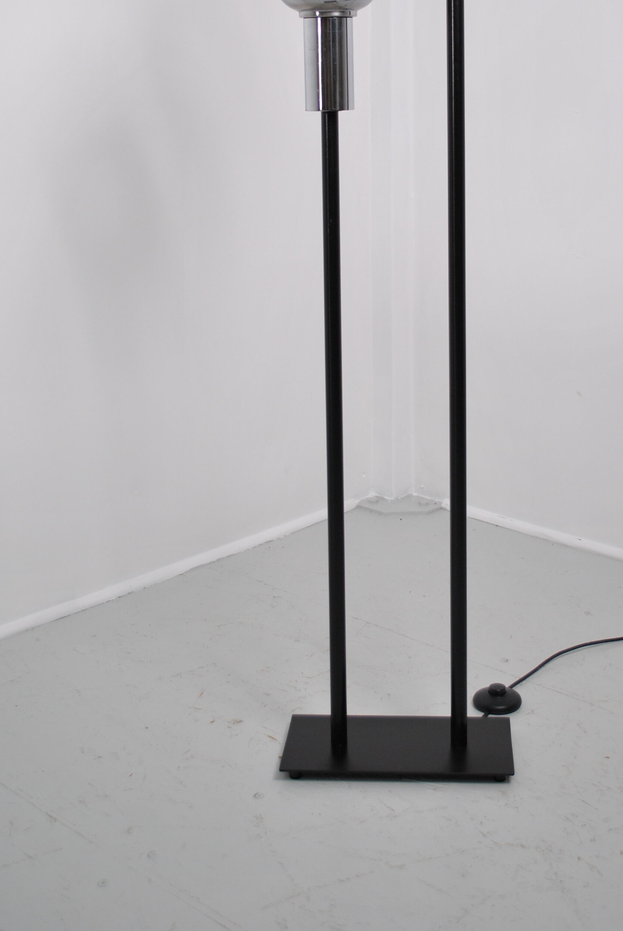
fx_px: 1320
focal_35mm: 51
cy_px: 264
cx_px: 406
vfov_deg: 38.1
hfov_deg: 26.4
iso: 200
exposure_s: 1/50
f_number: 3.8
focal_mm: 22
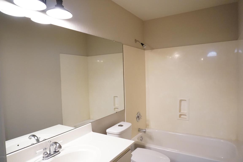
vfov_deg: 53.1
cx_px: 122
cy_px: 81
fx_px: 162
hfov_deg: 73.7
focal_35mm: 24
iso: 3200
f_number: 3.5
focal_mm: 16
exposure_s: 1/160
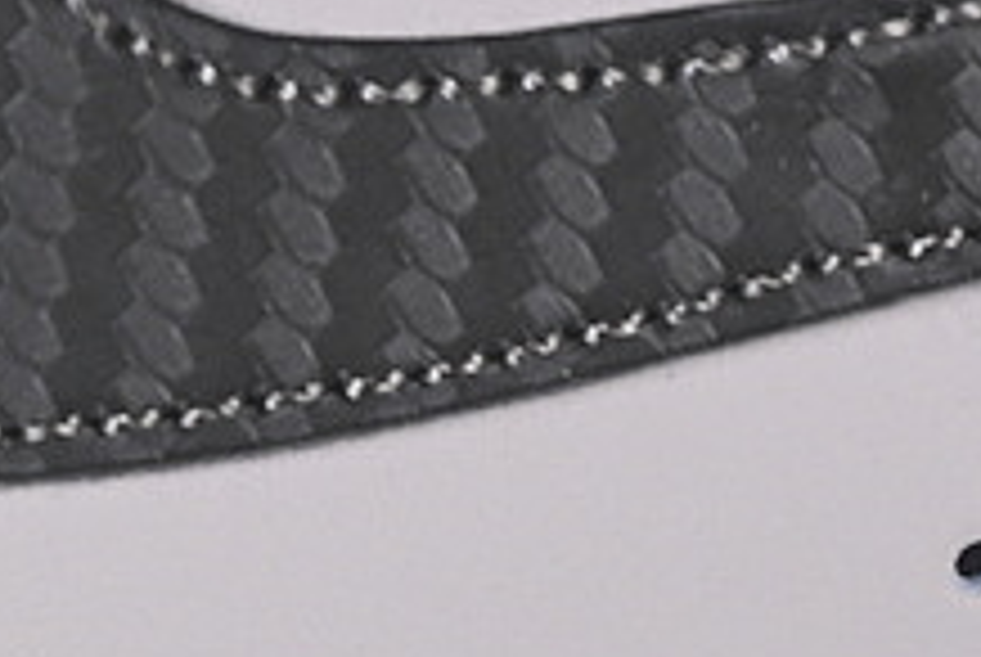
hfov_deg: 5.5
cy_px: 356
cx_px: 459
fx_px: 10123
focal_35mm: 371
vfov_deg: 3.7
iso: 160
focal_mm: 50
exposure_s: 1/80
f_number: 7.1
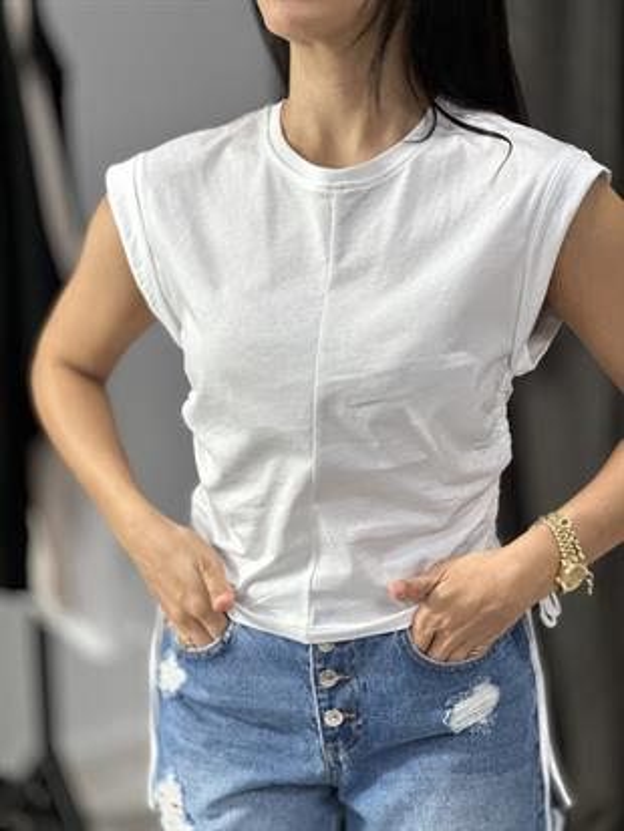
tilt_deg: -14.9
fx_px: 1850
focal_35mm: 77
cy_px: 416
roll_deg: +1.0
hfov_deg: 19.1
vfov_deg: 25.3
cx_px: 312
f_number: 2.8
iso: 125
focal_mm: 9
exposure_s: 1/50
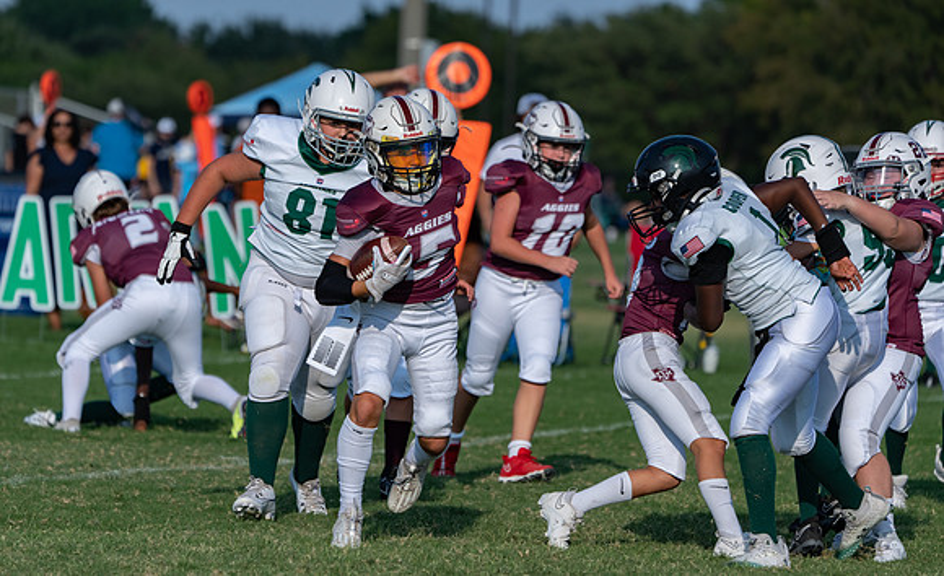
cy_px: 330
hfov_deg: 6.3
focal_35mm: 334
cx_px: 415
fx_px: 8534
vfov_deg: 3.9
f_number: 5.6
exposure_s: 1/1600
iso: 200
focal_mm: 288
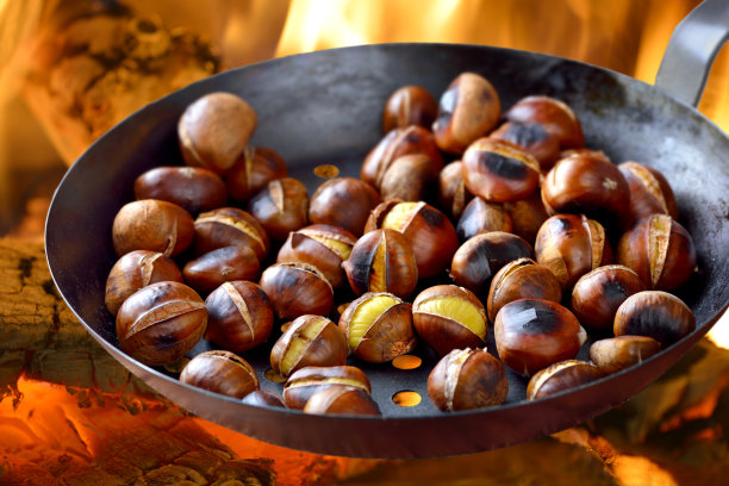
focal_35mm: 105
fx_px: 2126
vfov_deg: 13.0
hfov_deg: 19.5
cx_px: 364
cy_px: 243
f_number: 8
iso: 100
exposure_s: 1/160
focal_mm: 105
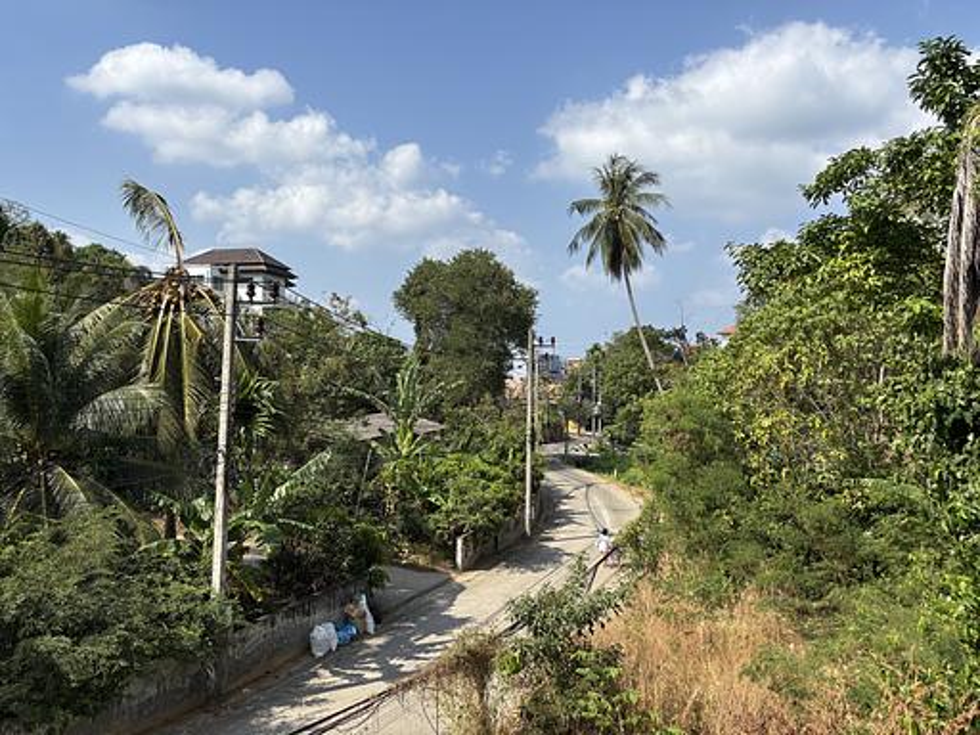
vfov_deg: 53.1
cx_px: 490
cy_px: 368
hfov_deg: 67.3
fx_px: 736
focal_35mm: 26
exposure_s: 1/3311
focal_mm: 5.96
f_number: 1.6
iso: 50
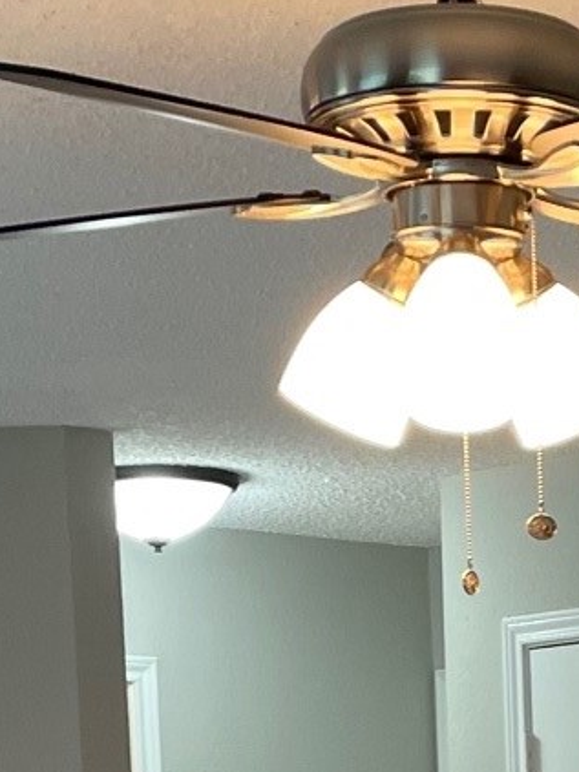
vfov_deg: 14.5
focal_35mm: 124
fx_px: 2767
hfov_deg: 11.8
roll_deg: +2.0
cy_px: 1267
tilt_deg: -8.1
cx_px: 610
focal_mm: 4.2
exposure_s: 1/60
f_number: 1.6
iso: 64
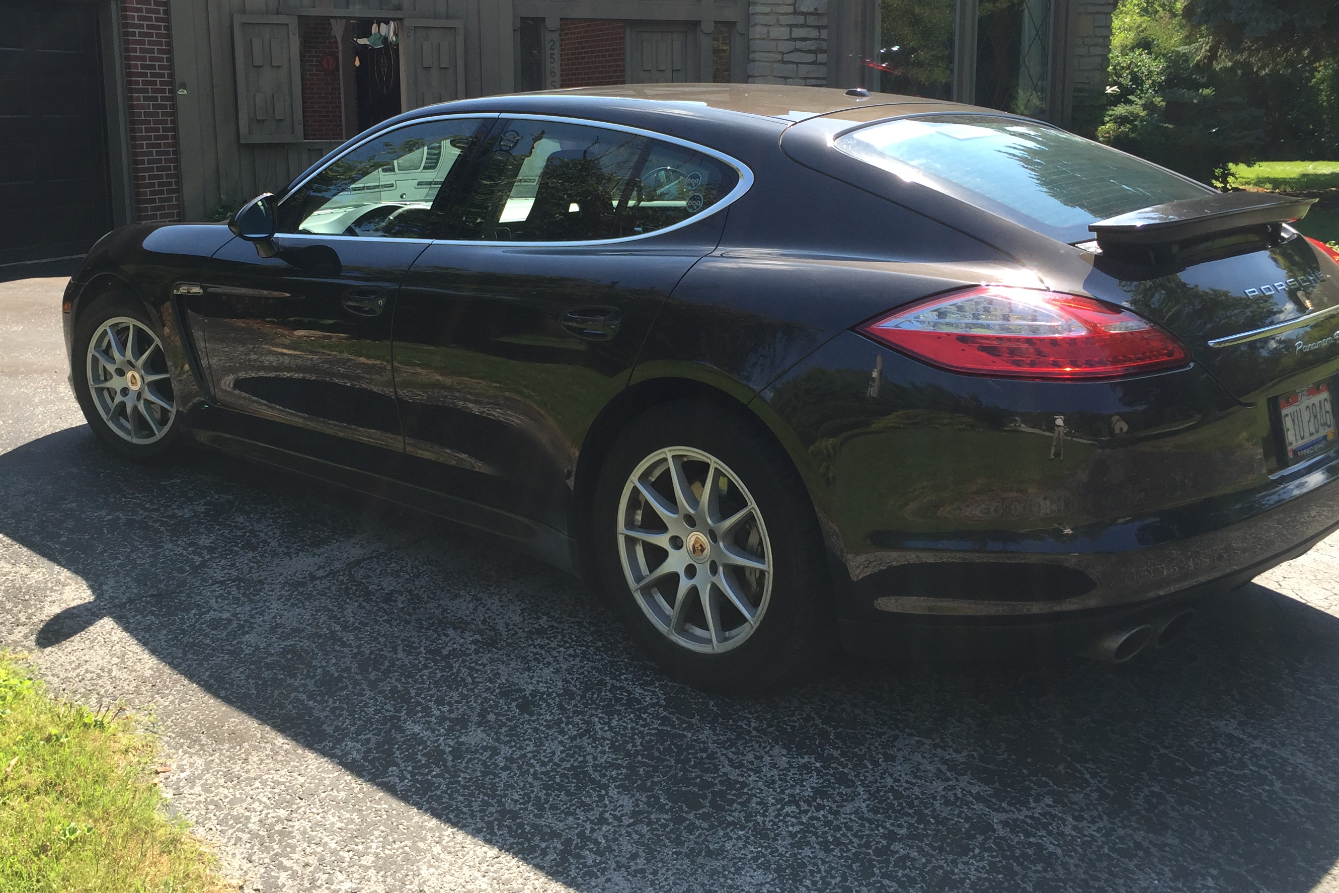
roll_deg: -0.7
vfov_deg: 35.8
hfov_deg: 51.8
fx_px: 1376
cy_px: 345
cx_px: 616
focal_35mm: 37
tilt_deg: -9.9
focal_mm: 4.15
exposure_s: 1/455
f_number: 2.2
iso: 32
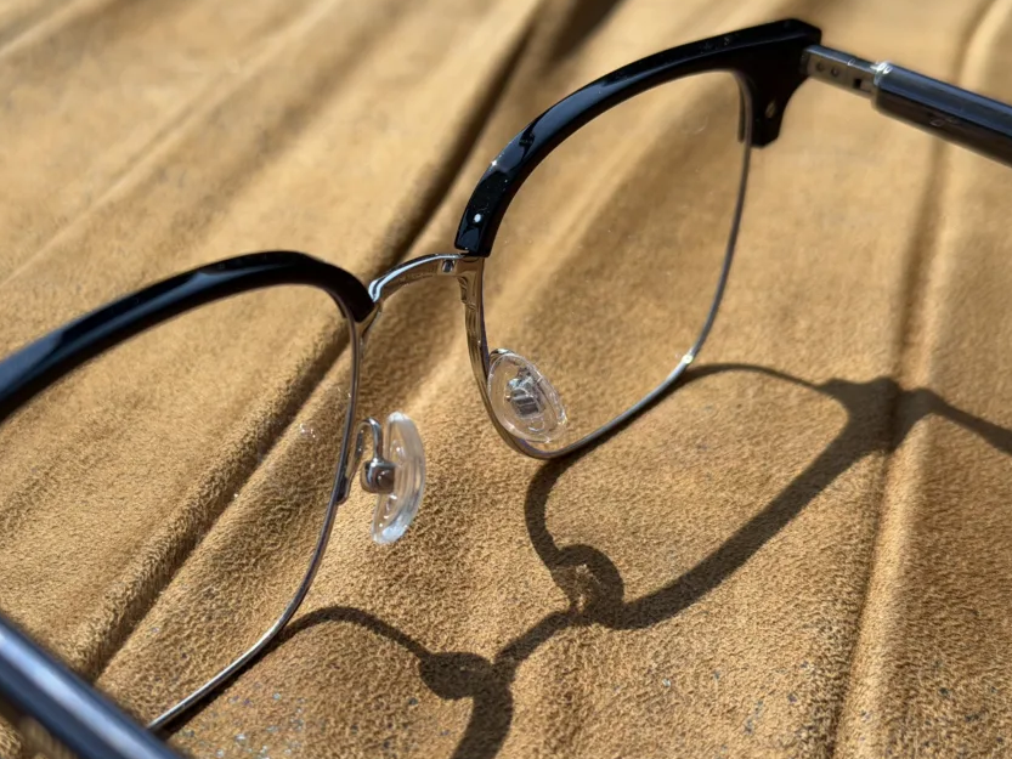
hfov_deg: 32.6
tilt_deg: -35.8
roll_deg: -1.8
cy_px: 434
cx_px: 408
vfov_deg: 24.8
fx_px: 1725
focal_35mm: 59
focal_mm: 6.76
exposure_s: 1/481
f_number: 1.78
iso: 80
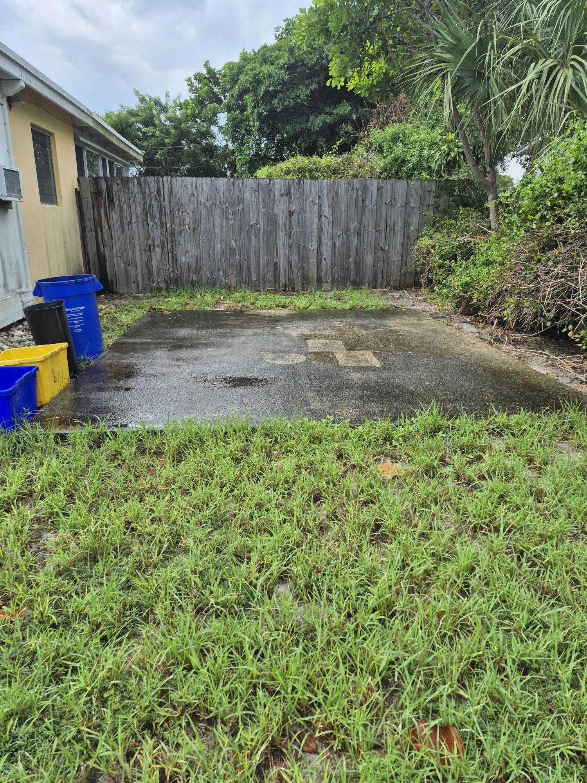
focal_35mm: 23
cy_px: 392
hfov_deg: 58.9
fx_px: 520
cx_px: 294
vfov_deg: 73.9
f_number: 1.8
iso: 25
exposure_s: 1/1412
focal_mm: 5.4
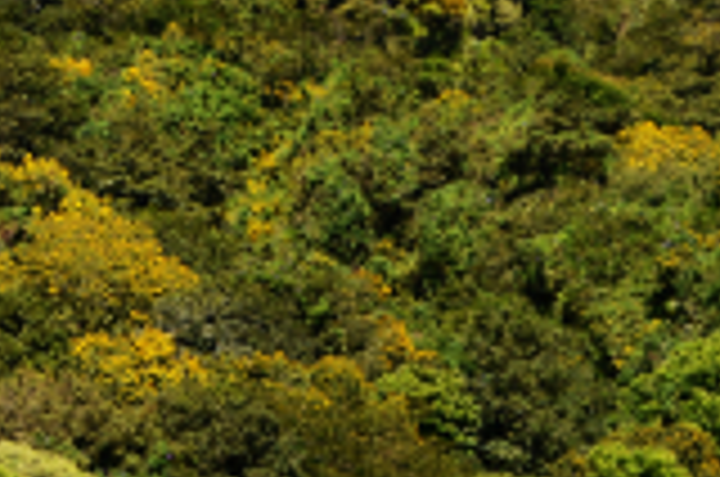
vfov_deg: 2.8
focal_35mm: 489
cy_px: -133
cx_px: -189
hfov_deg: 4.2
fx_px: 9760
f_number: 5
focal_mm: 78
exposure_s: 1/1250
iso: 250
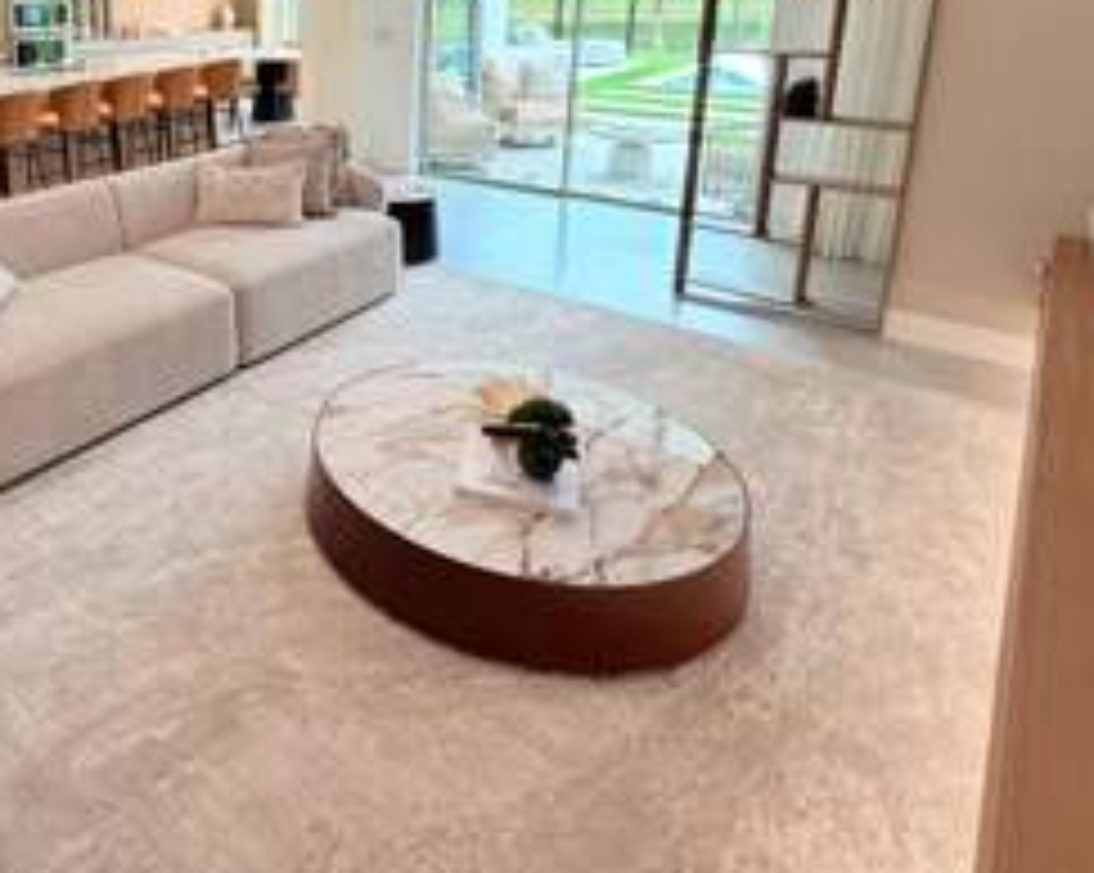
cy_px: 166
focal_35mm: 27
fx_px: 874
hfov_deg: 58.4
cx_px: 194
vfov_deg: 49.8
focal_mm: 2.22
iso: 200
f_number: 2.2
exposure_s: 1/120
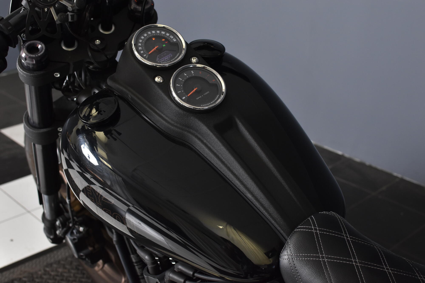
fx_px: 620
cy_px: 142
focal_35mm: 52
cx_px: 212
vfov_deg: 25.7
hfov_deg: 37.9
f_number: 4.5
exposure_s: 1/160
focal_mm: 35
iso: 800
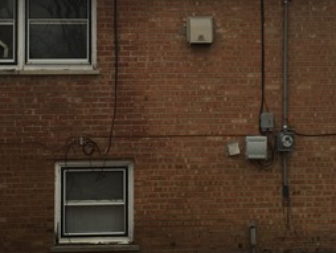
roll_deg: +0.8
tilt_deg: +2.6
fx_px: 709
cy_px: 82
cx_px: 172
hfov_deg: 26.7
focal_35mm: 73
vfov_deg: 20.1
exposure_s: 1/182
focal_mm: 4.15
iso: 32
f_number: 2.2
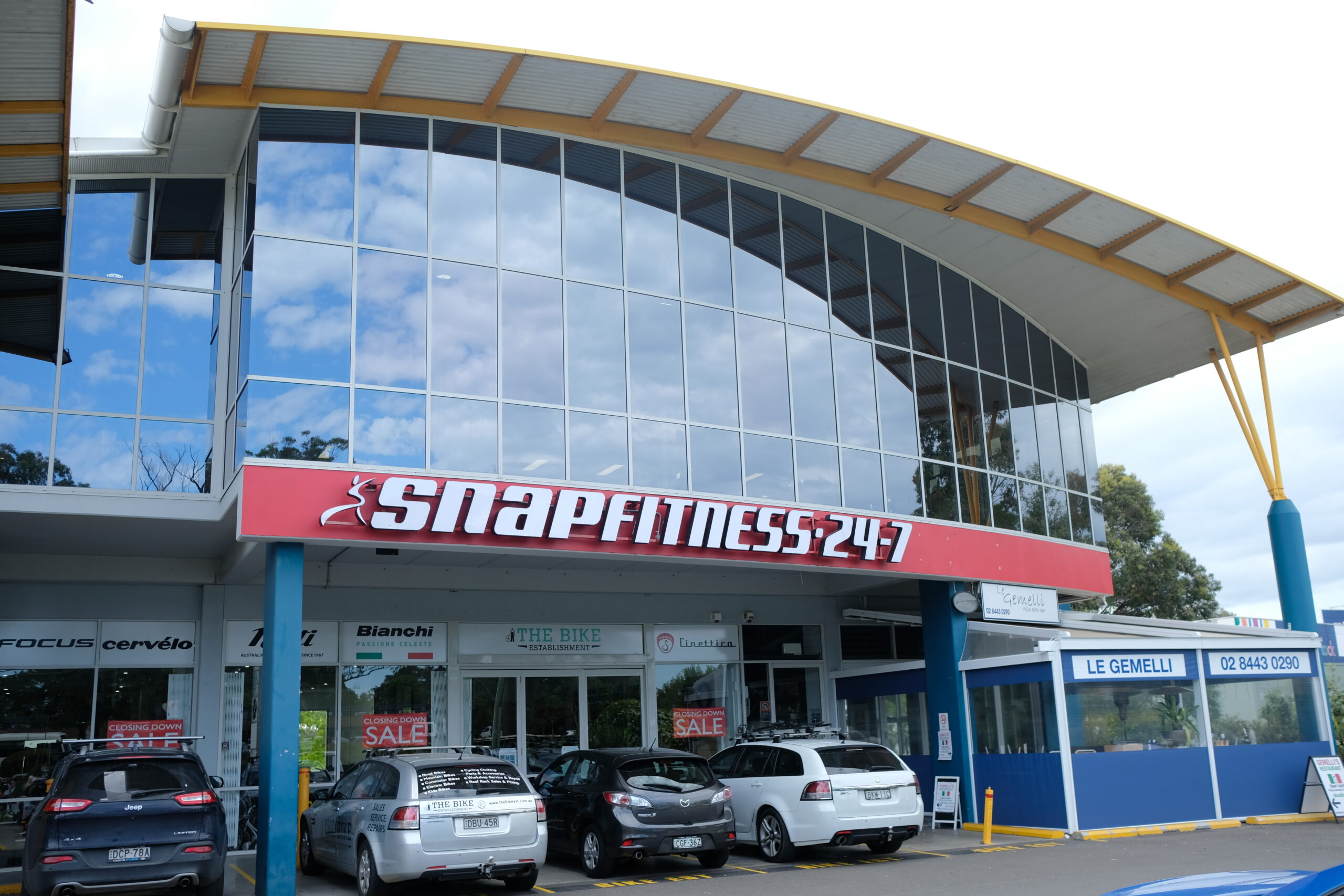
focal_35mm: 35
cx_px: 672
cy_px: 448
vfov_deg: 37.9
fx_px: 1307
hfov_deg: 54.4
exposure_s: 1/500
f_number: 3.6
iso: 200
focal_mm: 23
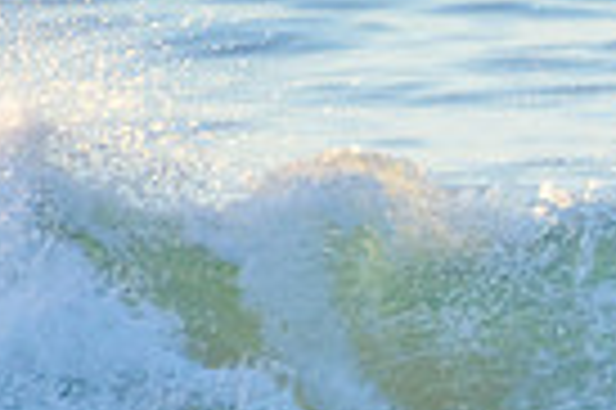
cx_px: 1196
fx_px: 54228
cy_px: 412
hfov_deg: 0.7
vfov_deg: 0.4
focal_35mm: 3173
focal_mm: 500
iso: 640
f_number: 5.6
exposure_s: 1/1250
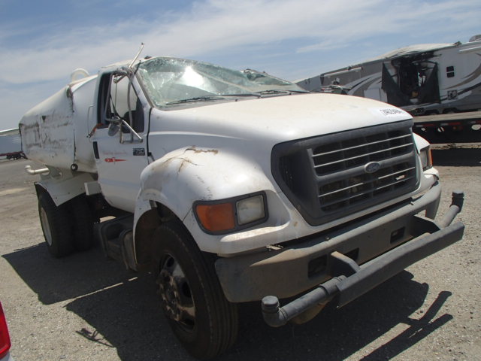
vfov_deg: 46.8
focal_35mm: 30
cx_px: 240
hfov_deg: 60.0
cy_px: 180
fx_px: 417
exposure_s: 1/200
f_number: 11
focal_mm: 5.4
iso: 100
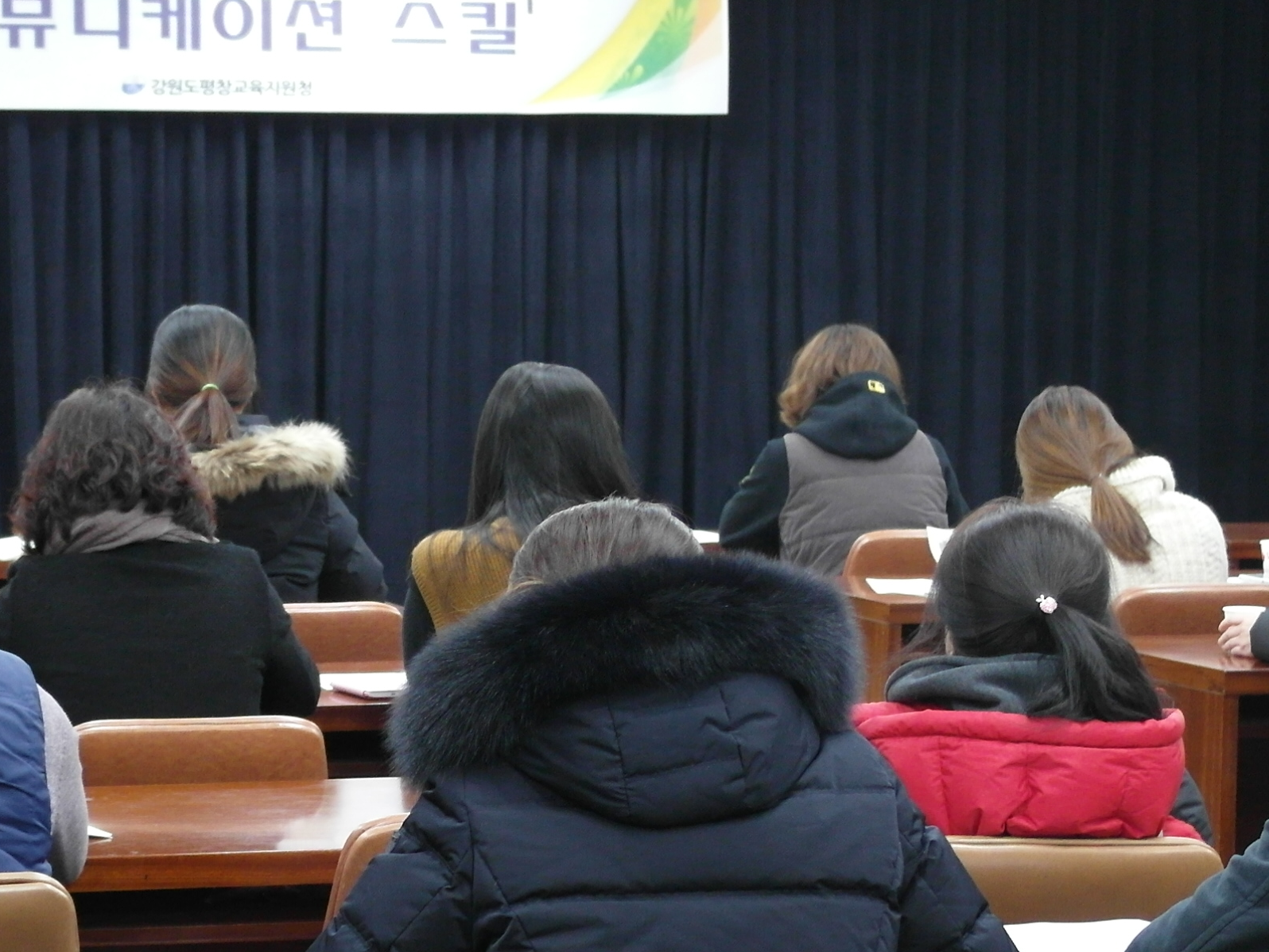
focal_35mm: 112
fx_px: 4106
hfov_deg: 17.5
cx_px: 403
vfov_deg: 13.2
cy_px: 598
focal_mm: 10.6
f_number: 2.2
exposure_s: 1/30
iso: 200
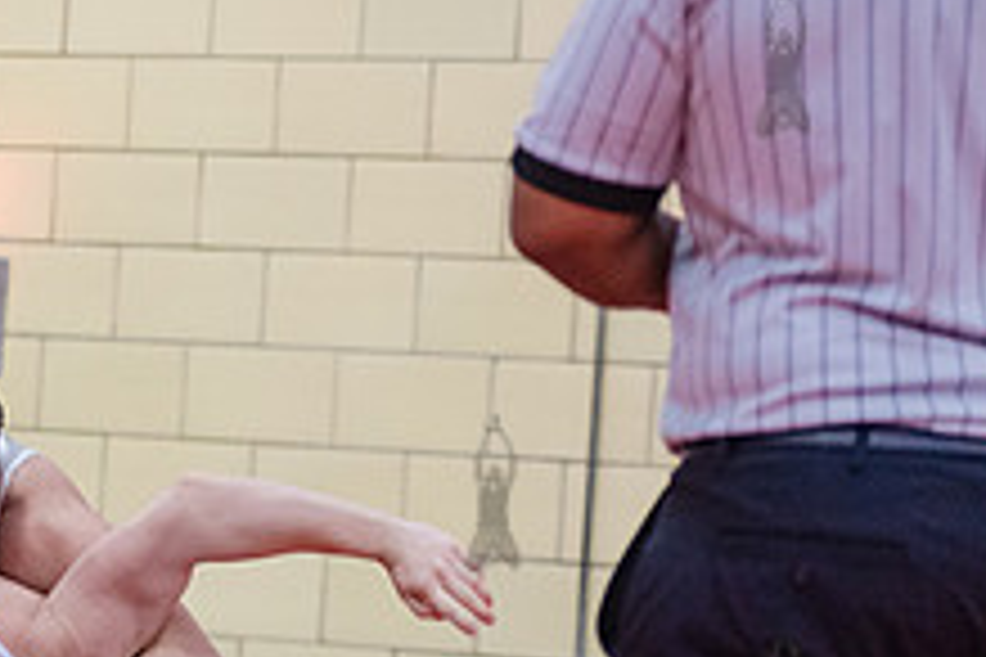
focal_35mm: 244
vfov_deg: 5.6
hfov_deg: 8.4
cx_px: -90
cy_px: 709
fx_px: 6682
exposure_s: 1/400
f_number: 3.5
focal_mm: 92
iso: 4000
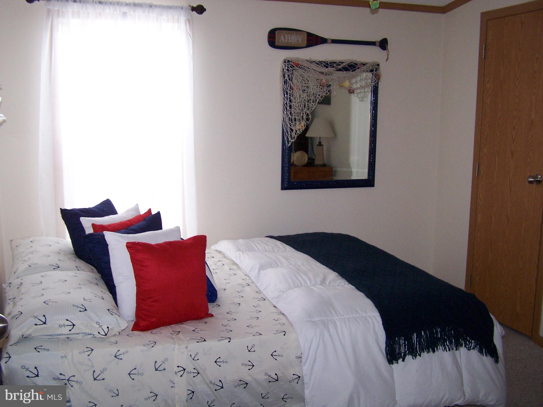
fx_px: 596
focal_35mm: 38
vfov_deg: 37.7
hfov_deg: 49.0
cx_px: 272
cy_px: 204
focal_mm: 6.3
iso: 140
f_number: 2.8
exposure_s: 1/60
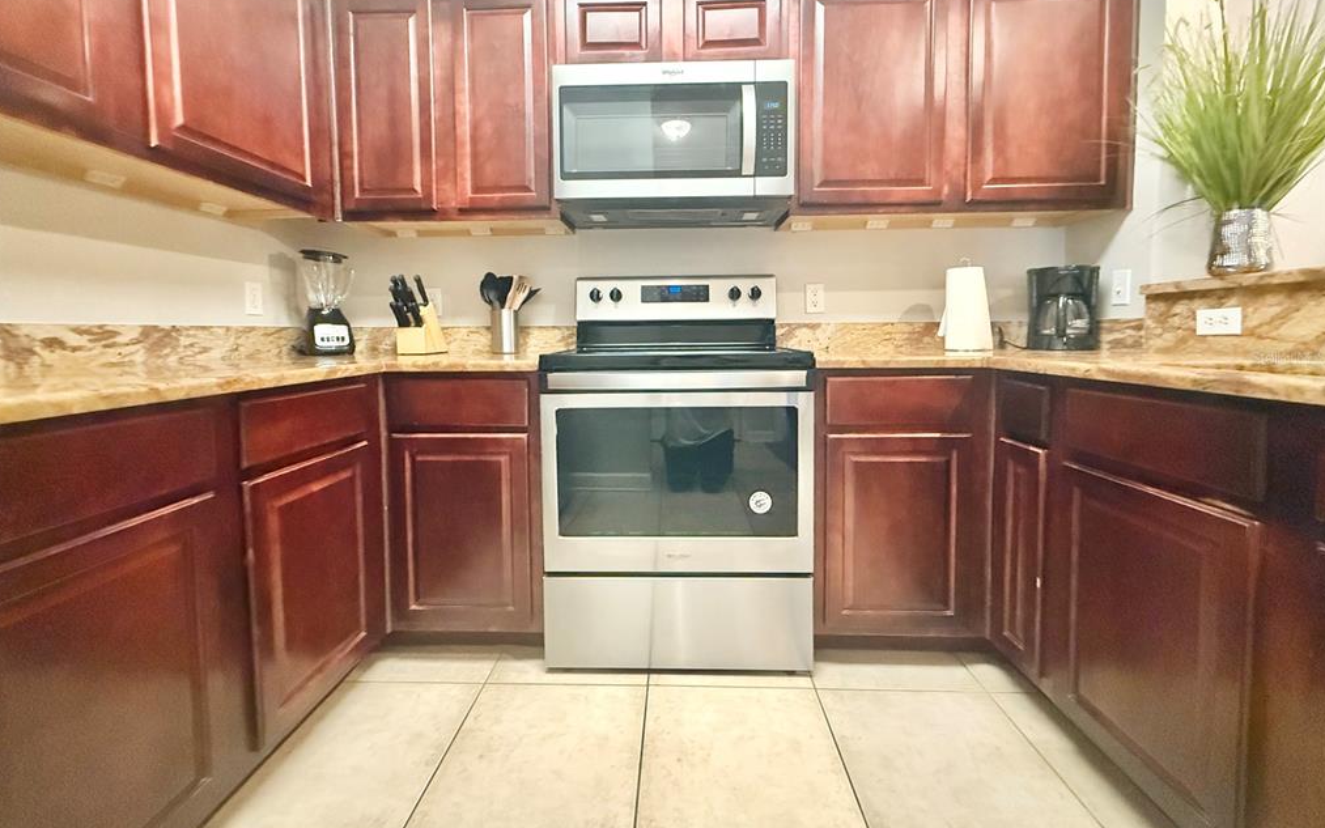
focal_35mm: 15
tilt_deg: -2.6
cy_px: 357
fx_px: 542
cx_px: 661
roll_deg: +1.0
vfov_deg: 74.4
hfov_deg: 101.5
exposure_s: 1/60
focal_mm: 2.22
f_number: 2.2
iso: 1250
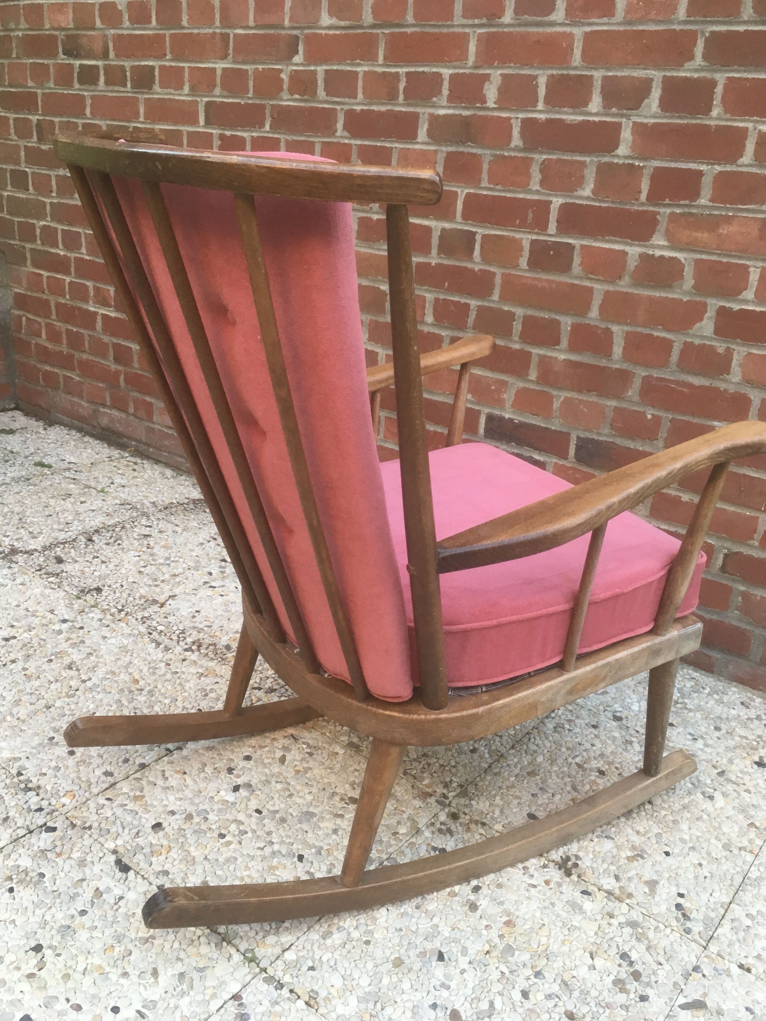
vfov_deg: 60.0
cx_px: 383
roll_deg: -5.1
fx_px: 885
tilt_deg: -25.8
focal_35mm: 30
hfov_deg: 46.8
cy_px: 511
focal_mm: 4.15
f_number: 2.2
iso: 50
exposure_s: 1/33
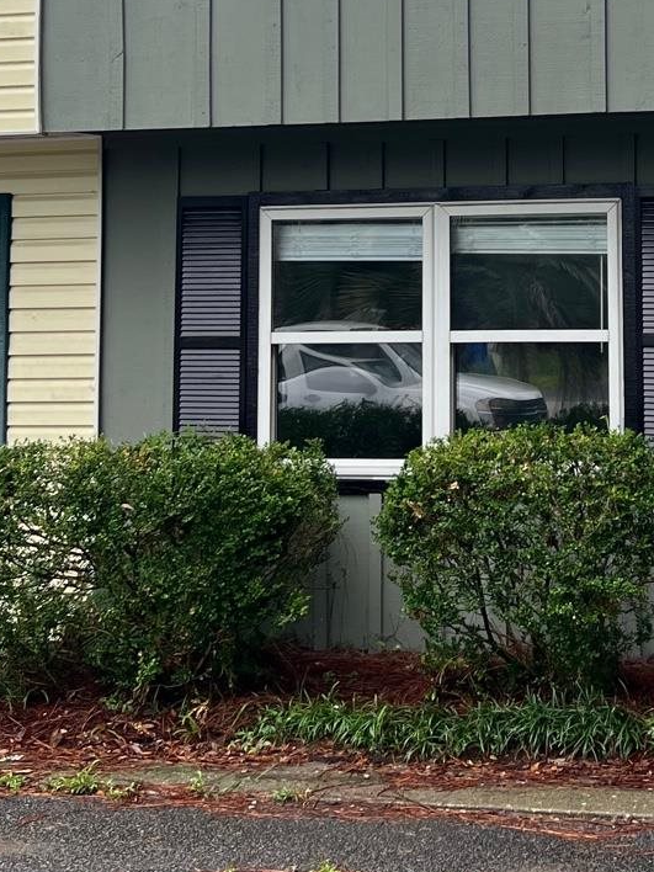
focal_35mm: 74
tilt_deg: +1.7
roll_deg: -2.2
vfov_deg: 25.7
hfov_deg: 19.6
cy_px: 140
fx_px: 1864
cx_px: 581
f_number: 1.5
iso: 50
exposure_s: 1/991
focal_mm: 5.7
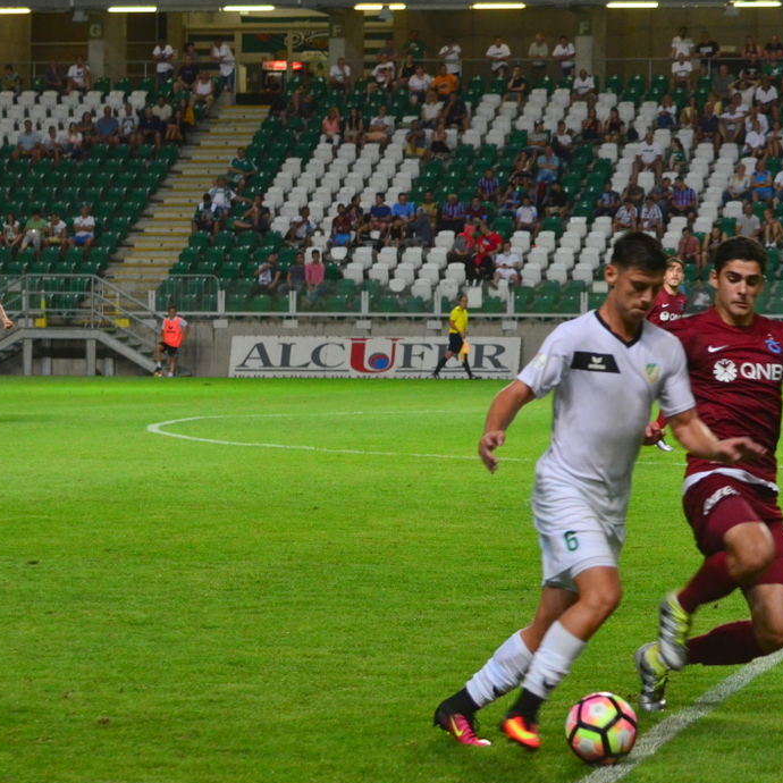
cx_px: 608
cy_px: 398
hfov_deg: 11.2
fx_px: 3967
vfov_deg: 11.3
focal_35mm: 155
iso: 1800
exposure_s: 1/400
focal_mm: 70
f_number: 5
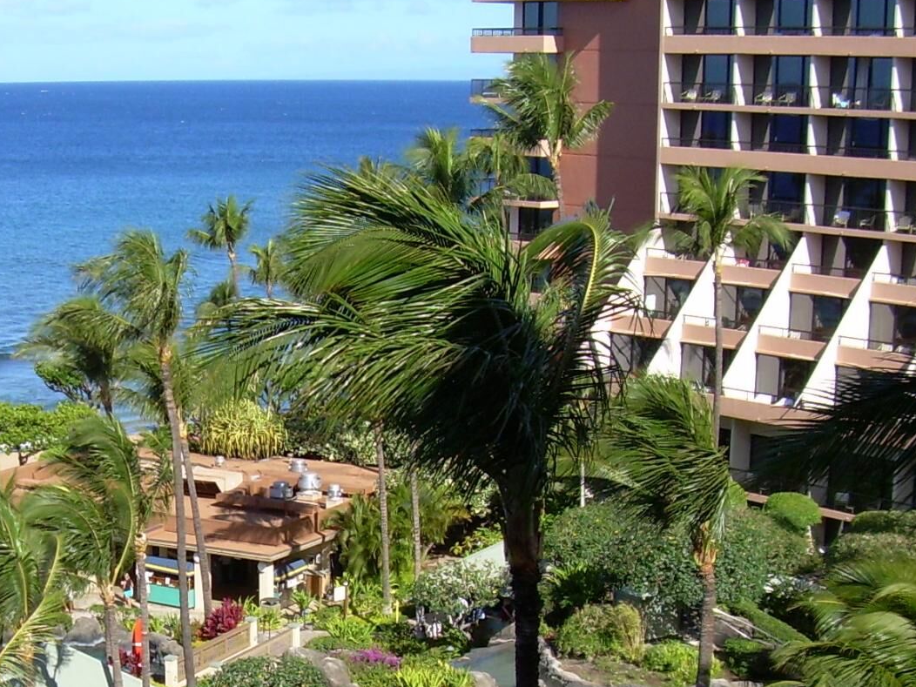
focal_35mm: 74
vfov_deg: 19.6
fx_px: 1958
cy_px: 601
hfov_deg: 26.0
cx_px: 229
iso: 50
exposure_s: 1/841
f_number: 2.8
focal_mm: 6.3
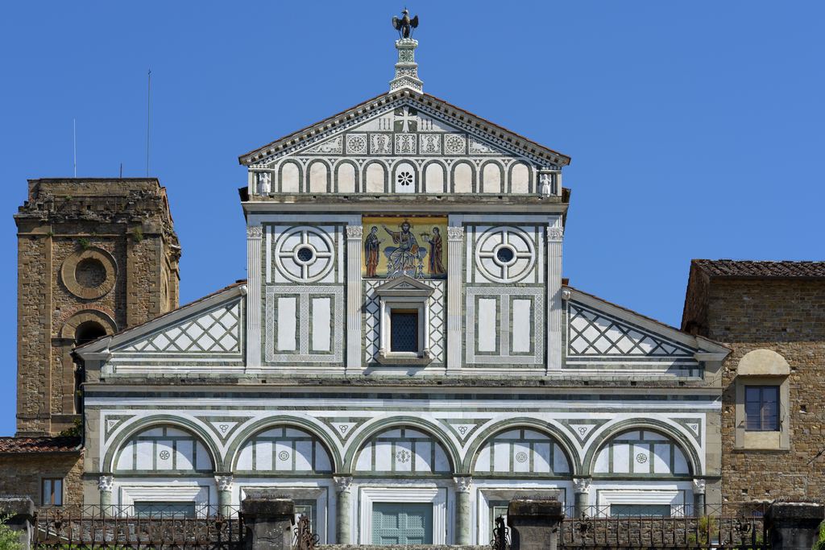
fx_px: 2063
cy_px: 275
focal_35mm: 90
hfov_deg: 22.6
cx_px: 412
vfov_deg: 15.2
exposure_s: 1/800
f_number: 8
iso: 200
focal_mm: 90
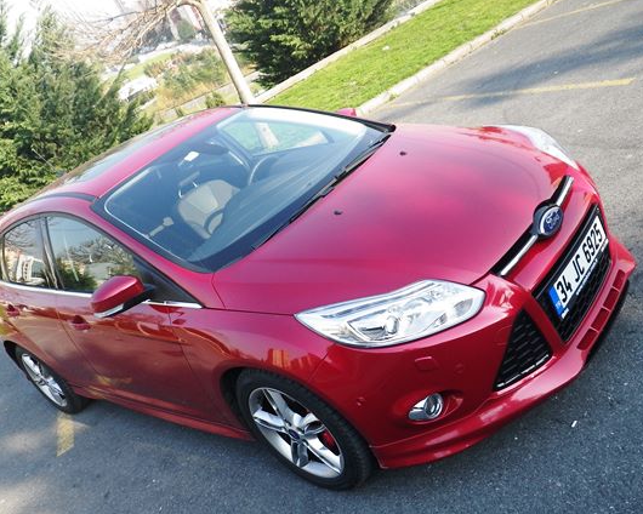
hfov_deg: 54.2
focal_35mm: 33
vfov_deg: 44.5
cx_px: 308
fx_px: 628
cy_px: 263
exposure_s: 1/160
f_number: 3.5
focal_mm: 5
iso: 80
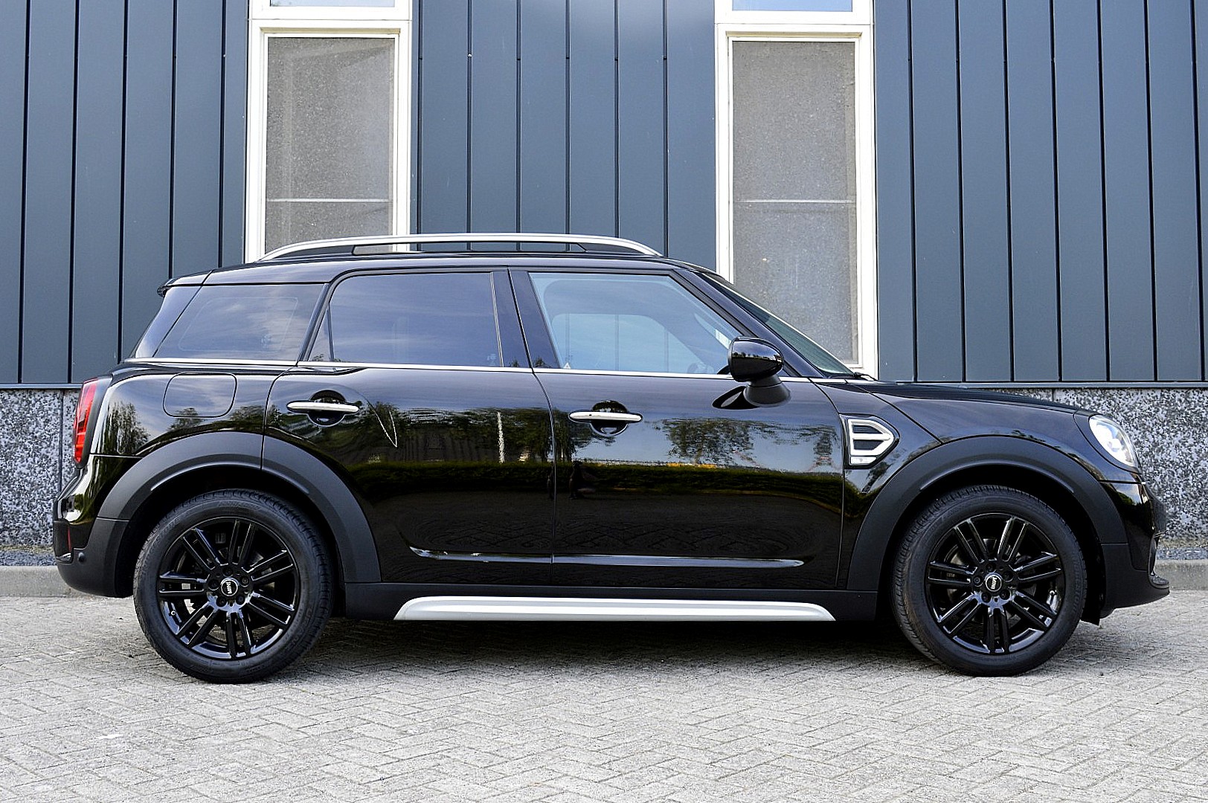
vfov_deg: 35.4
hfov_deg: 51.3
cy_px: 402
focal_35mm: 38
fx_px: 1257
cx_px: 604
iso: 400
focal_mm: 25
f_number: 8
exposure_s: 1/80
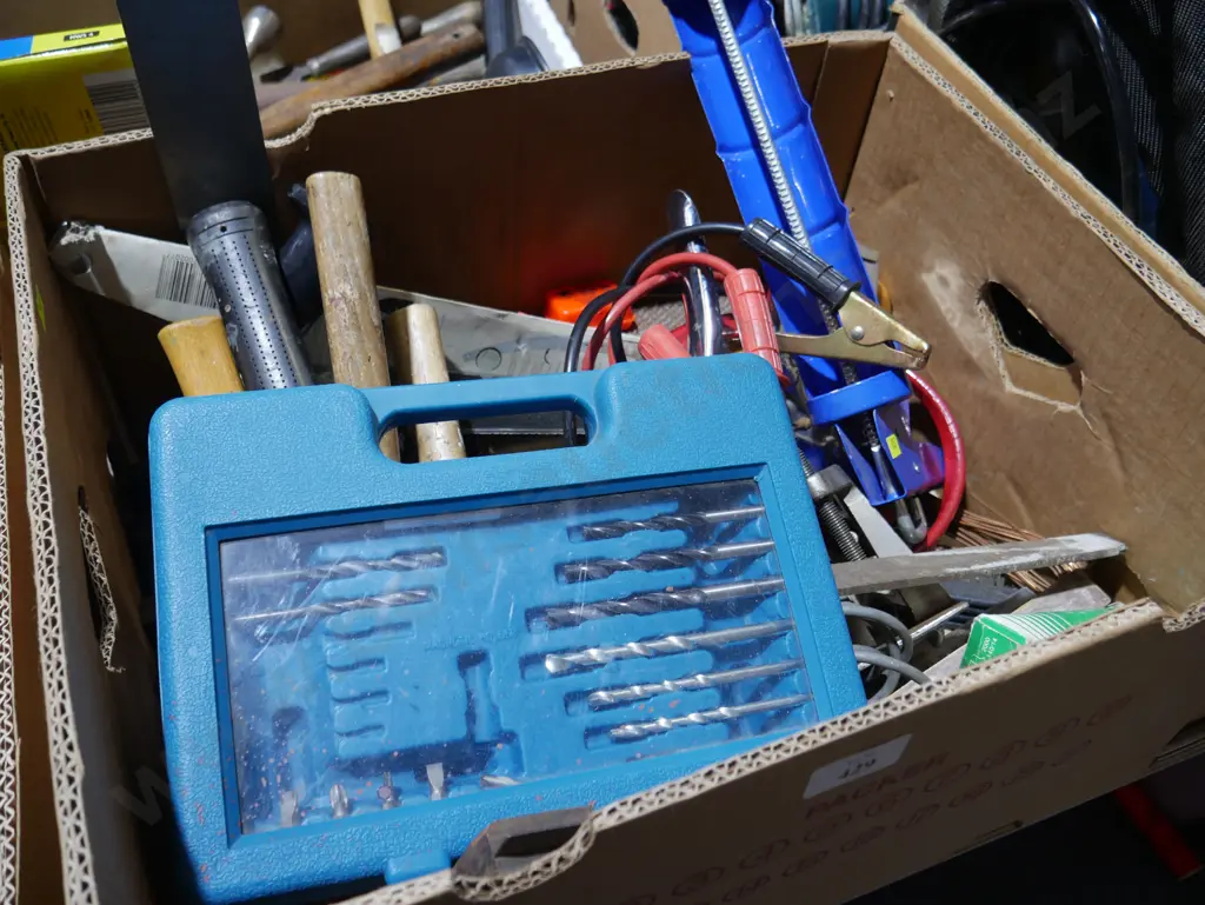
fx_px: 975
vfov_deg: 49.8
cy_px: 452
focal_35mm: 28
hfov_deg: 63.4
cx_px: 602
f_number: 3.5
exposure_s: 1/60
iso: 320
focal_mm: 14
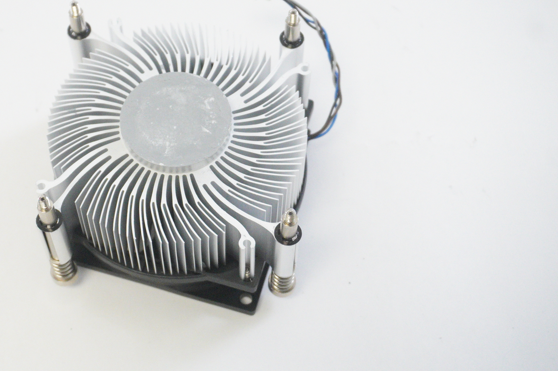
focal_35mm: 65
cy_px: 157
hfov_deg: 30.7
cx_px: 185
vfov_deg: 20.9
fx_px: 1006
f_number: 5.6
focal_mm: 32
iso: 6400
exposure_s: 1/250
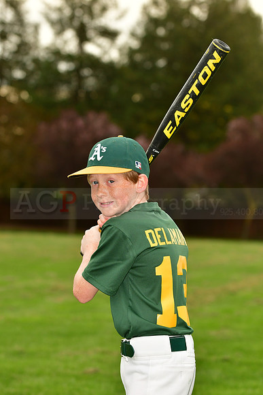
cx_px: 132
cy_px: 198
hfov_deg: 8.3
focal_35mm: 165
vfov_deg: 12.4
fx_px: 1807
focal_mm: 110
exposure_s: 1/800
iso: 400
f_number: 5
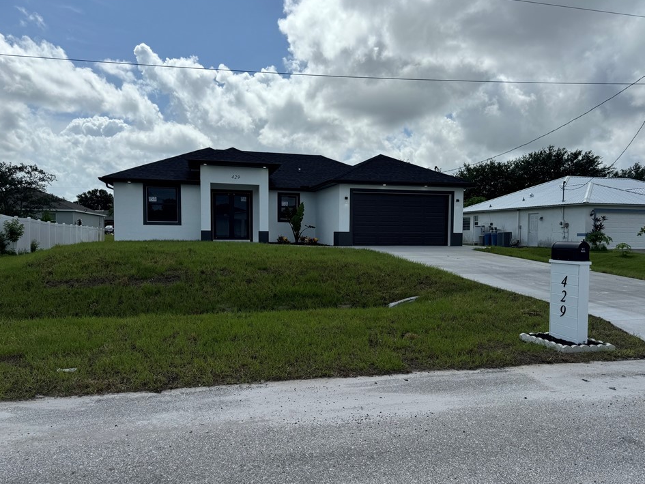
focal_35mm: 26
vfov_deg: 53.1
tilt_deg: -3.4
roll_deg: -0.7
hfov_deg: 67.3
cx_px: 333
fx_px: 485
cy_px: 253
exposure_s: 1/9009
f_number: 1.78
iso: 80
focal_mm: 6.76
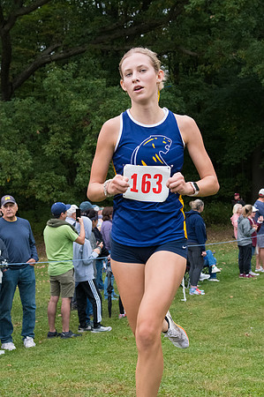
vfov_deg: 35.1
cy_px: 198
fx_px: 628
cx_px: 132
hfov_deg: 23.7
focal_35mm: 57
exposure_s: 1/1600
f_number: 5.6
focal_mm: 38
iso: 3200
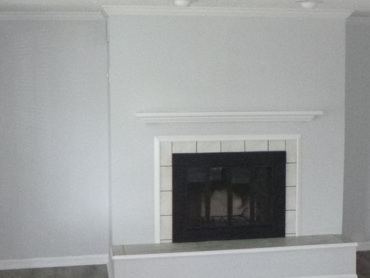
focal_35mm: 58
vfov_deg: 25.2
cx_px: 205
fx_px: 620
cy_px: 141
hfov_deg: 33.2
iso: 800
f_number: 3.9
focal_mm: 4.5
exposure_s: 1/60
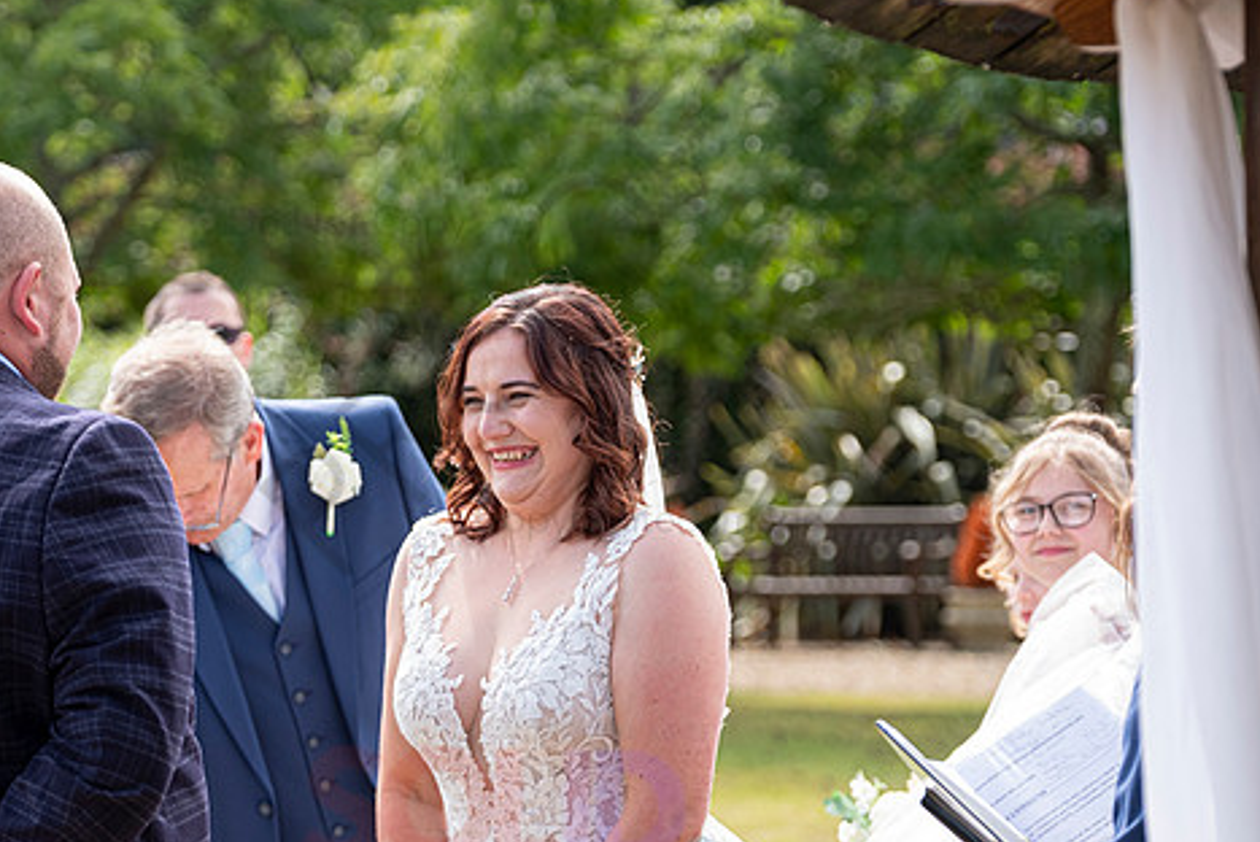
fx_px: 5043
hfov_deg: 14.2
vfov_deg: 9.5
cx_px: 513
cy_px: 420
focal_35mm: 144
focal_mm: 77.3
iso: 200
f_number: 3.2
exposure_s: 1/640
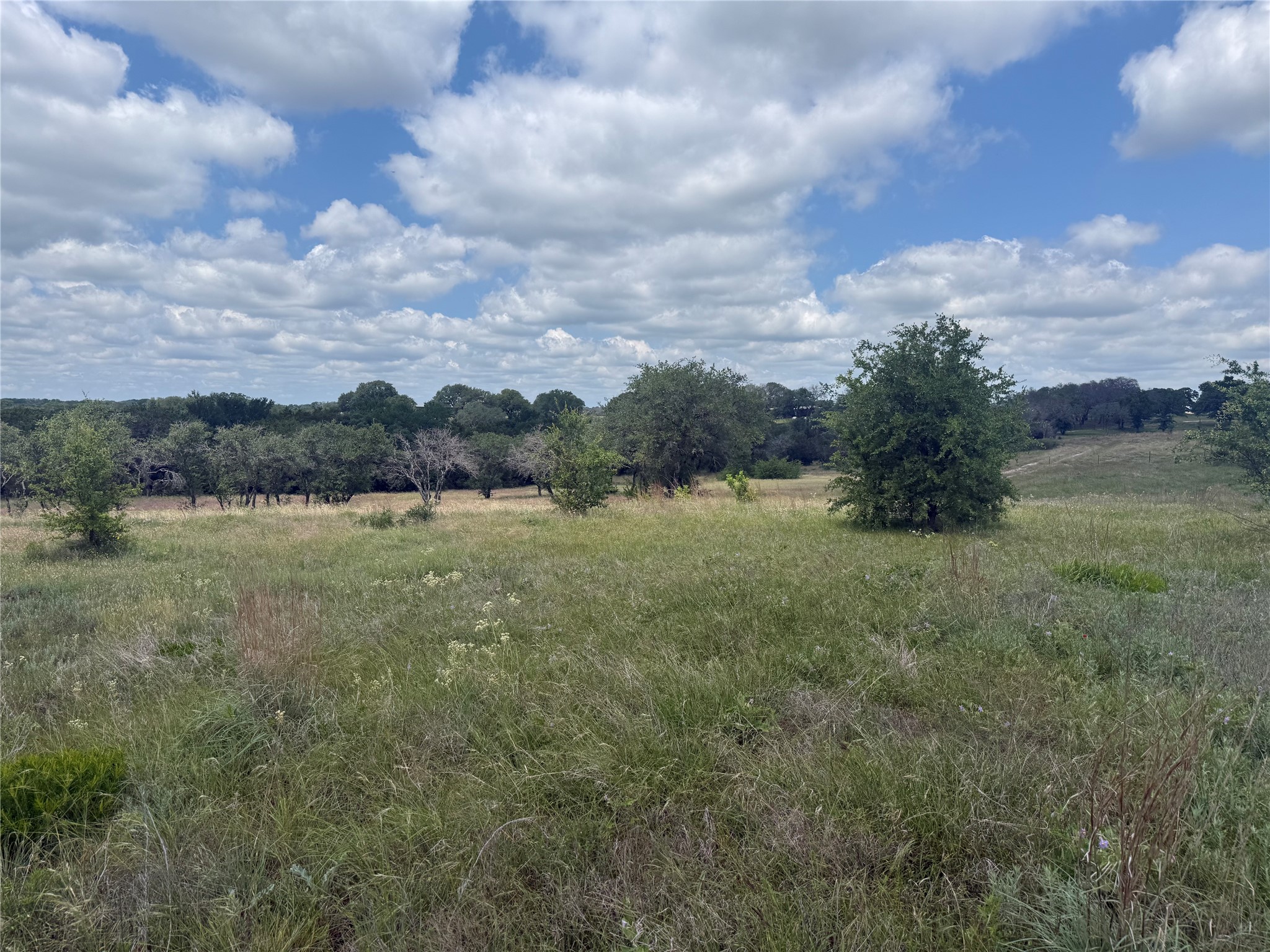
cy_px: 476
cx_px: 635
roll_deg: -0.8
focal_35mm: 24
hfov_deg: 71.6
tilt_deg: -4.1
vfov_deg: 56.8
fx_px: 881
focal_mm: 6.76
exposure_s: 1/7353
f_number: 1.78
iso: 80
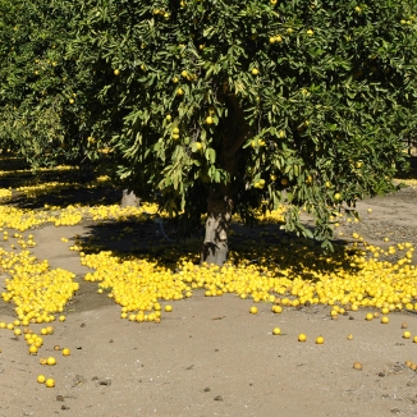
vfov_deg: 18.5
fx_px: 1281
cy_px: 166
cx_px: 68
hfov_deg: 18.3
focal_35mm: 94
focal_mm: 40
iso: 100
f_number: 9
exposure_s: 1/320
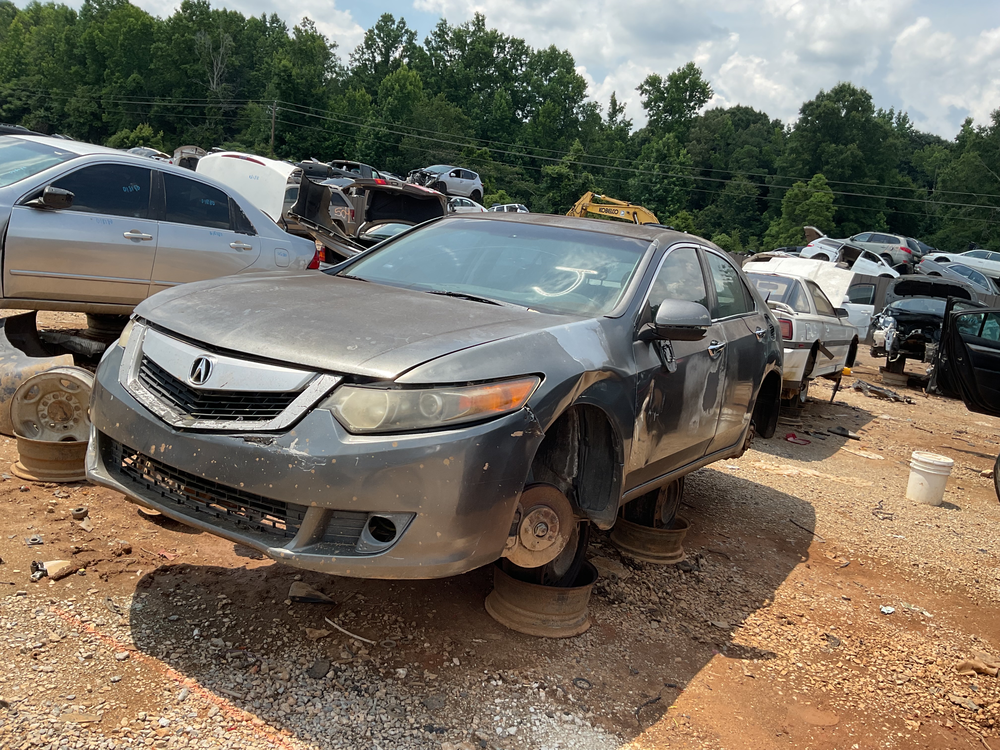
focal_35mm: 29
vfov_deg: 48.2
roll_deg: -8.2
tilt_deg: -11.0
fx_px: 838
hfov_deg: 61.7
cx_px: 500
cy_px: 375
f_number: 1.8
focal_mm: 3
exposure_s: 1/1221
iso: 16
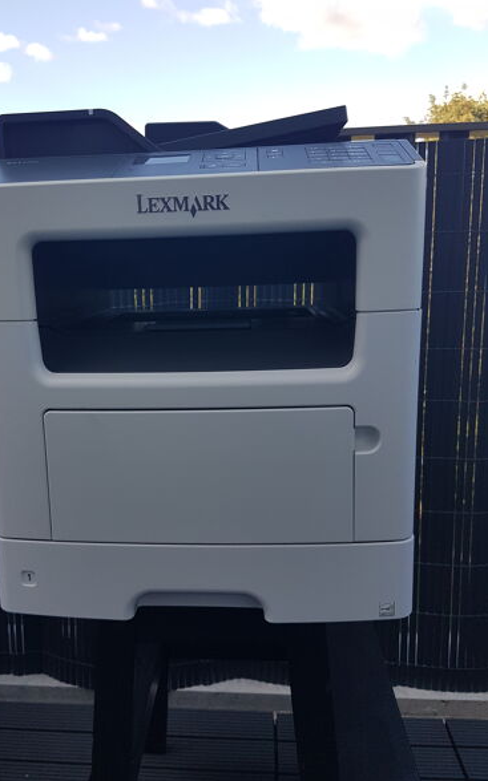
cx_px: 198
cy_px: 381
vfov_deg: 62.9
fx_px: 639
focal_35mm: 30
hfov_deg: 41.6
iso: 40
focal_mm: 4.2
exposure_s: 1/526
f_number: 1.7
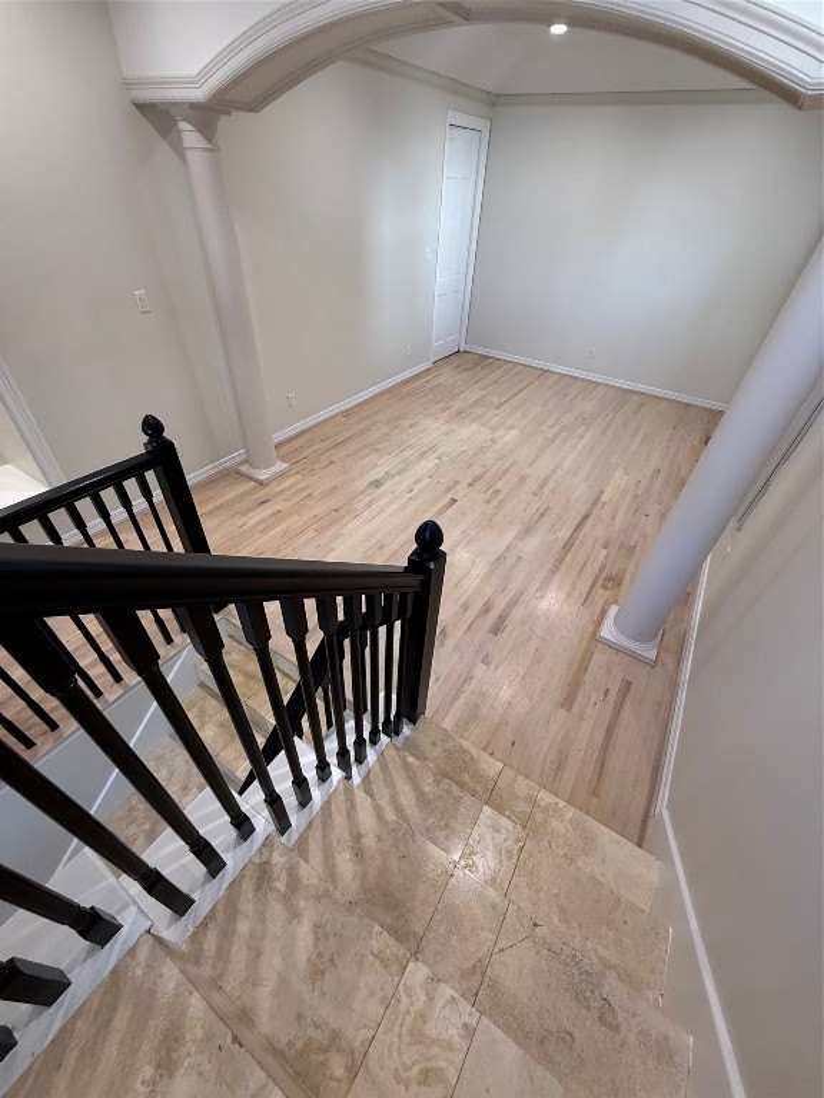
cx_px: 412
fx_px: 444
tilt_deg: -39.1
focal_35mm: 14
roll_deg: -3.1
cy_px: 549
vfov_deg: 102.1
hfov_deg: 85.7
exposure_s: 1/120
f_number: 2.2
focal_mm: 2.22
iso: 200
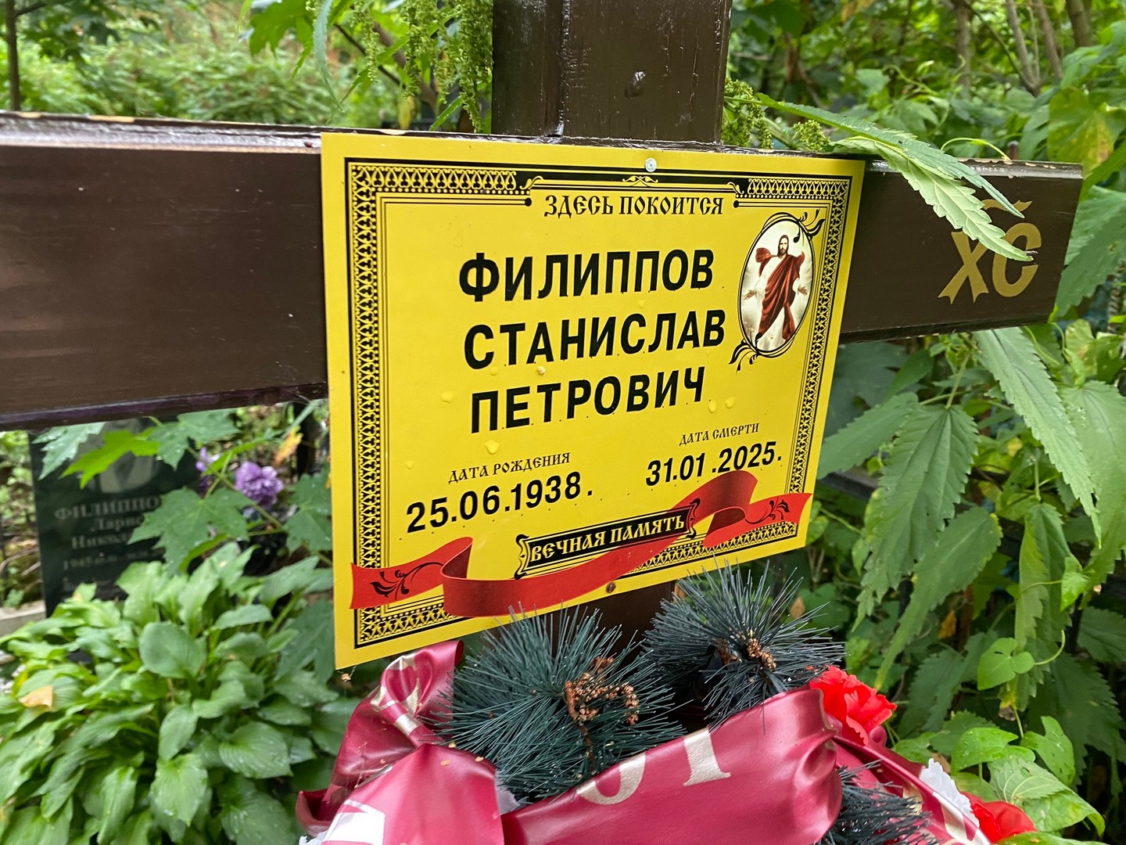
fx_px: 846
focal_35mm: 26
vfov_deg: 53.1
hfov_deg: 67.3
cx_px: 563
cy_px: 422
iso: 125
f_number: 1.8
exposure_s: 1/60
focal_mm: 4.25
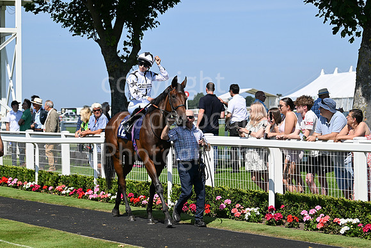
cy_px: 124
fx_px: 1134
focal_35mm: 110
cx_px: 186
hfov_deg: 18.6
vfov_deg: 12.5
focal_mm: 110
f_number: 5.6
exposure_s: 1/3200
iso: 400
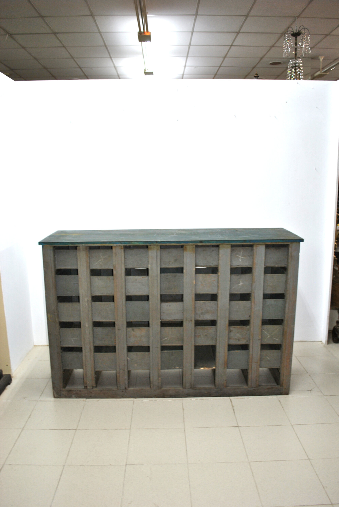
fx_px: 422
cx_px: 170
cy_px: 254
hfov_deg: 43.7
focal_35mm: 30
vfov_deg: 61.9
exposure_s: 1/30
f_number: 3.8
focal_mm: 20
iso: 200
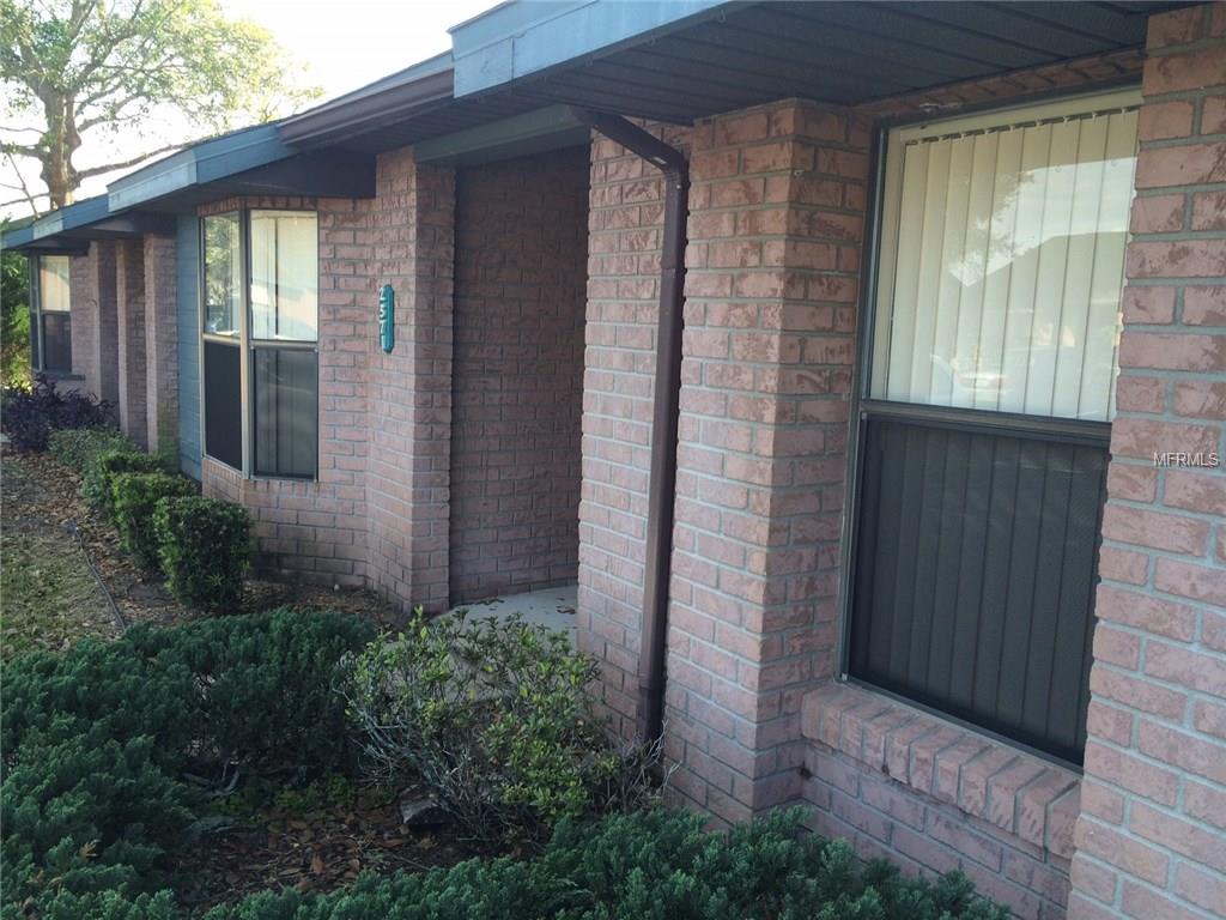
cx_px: 613
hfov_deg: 60.0
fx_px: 1063
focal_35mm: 30
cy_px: 460
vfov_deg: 46.8
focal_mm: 4.12
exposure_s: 1/249
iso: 32
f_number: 2.2
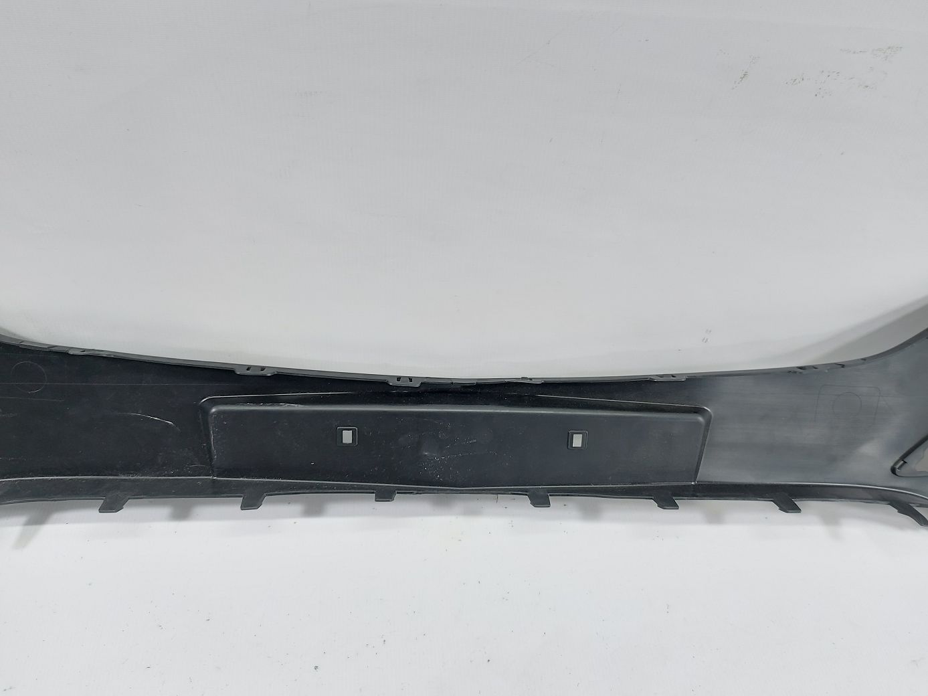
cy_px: 348
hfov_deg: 71.6
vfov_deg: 56.8
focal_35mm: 24
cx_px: 464
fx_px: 643
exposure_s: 1/50
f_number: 1.8
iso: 100
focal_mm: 5.23
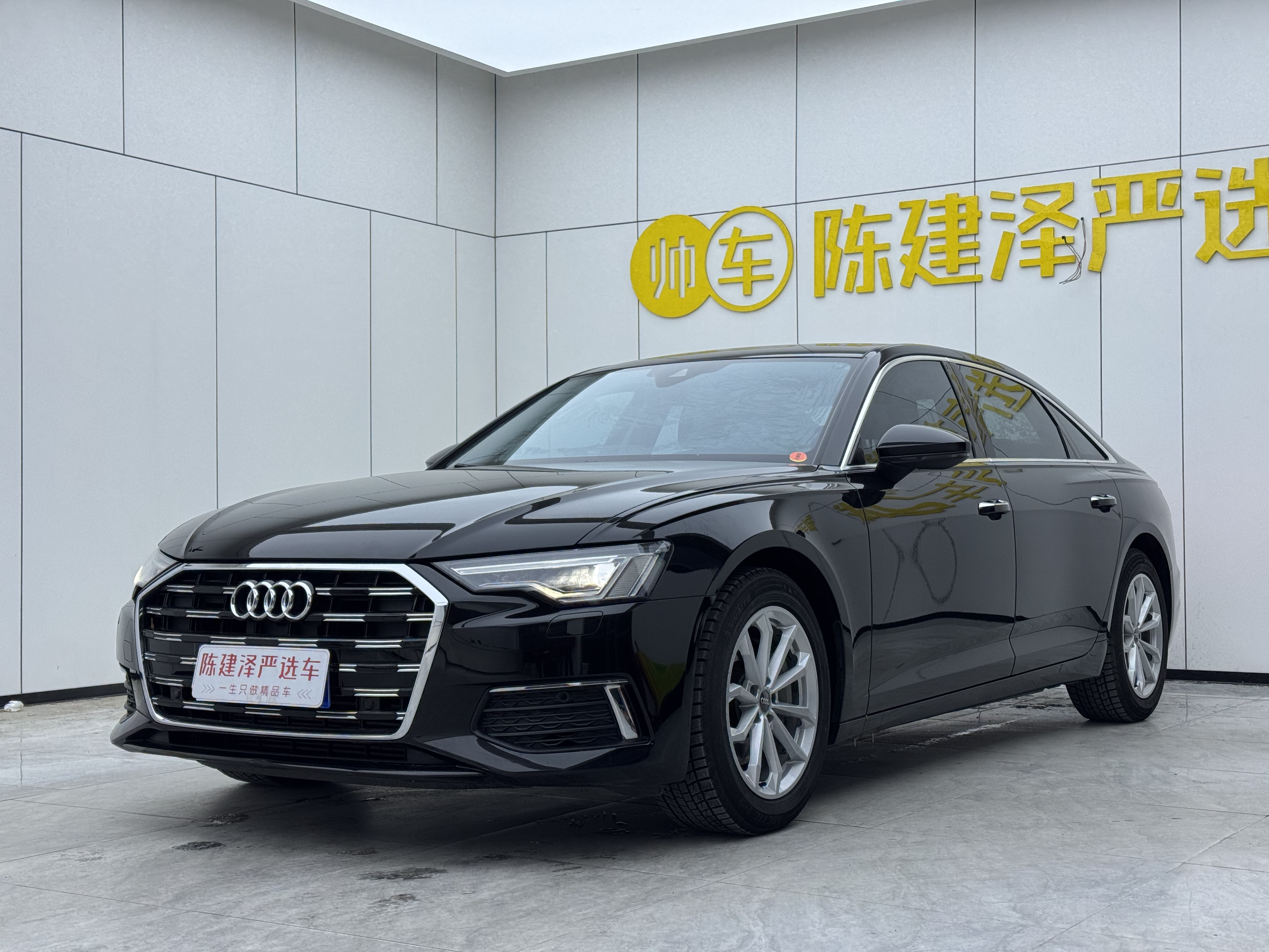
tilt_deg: +1.7
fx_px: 1760
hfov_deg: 39.7
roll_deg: +2.2
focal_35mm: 48
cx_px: 634
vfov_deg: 30.3
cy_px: 476
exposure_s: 1/461
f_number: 1.78
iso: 64
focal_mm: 6.76
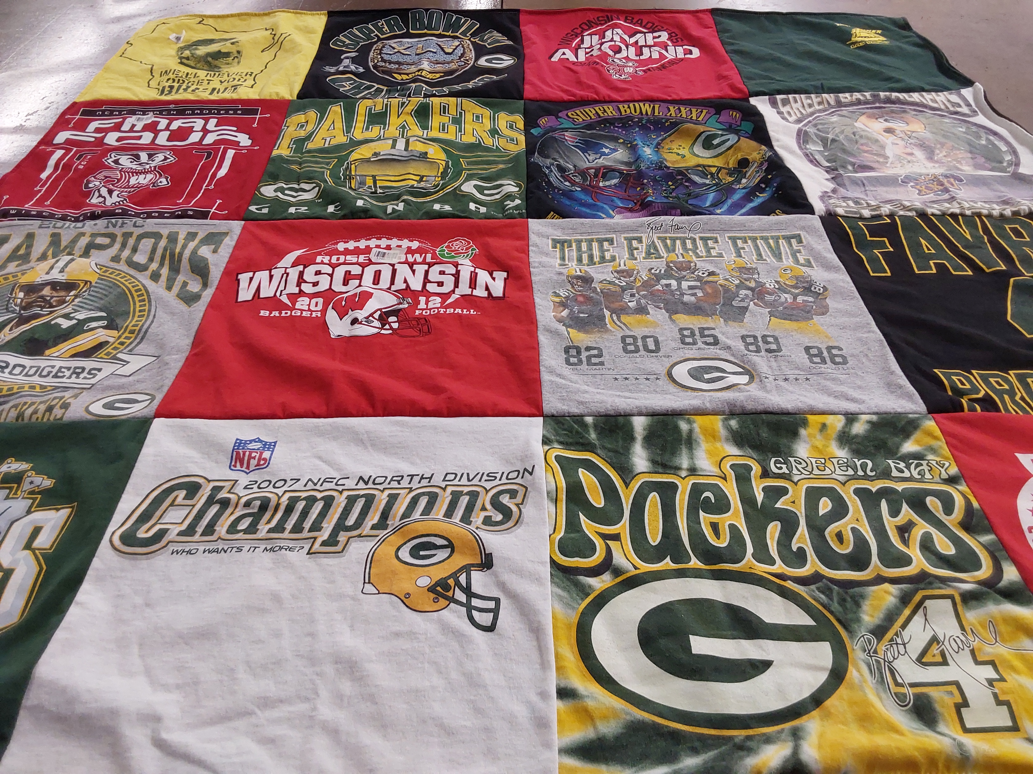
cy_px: 387
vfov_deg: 49.7
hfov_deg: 63.4
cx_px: 516
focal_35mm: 28
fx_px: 836
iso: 100
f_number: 1.9
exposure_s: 1/60
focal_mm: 2.91
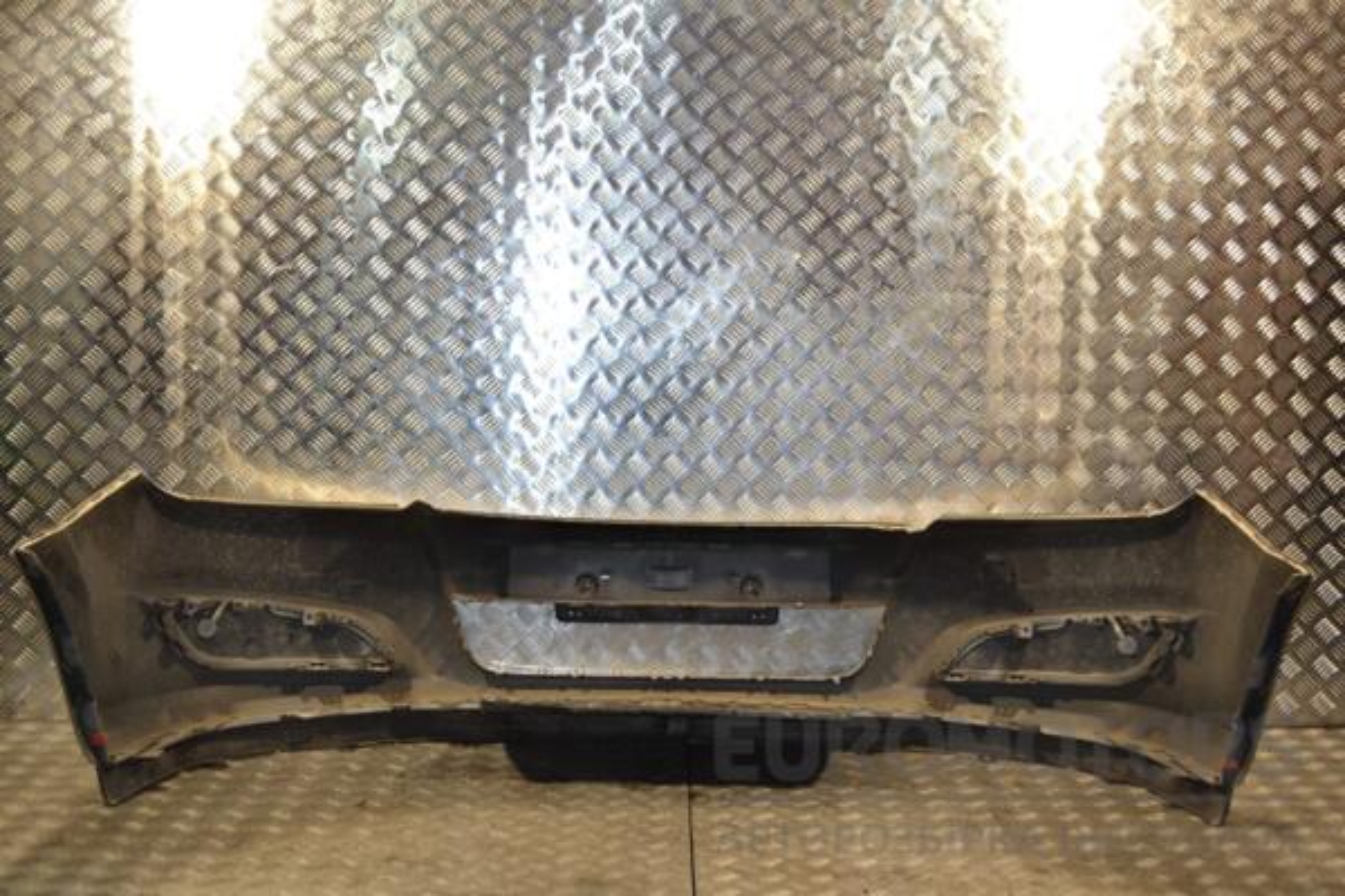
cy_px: 448
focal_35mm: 48
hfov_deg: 41.1
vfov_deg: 28.1
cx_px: 672
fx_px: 1793
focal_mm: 32
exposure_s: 1/125
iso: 360
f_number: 4.8
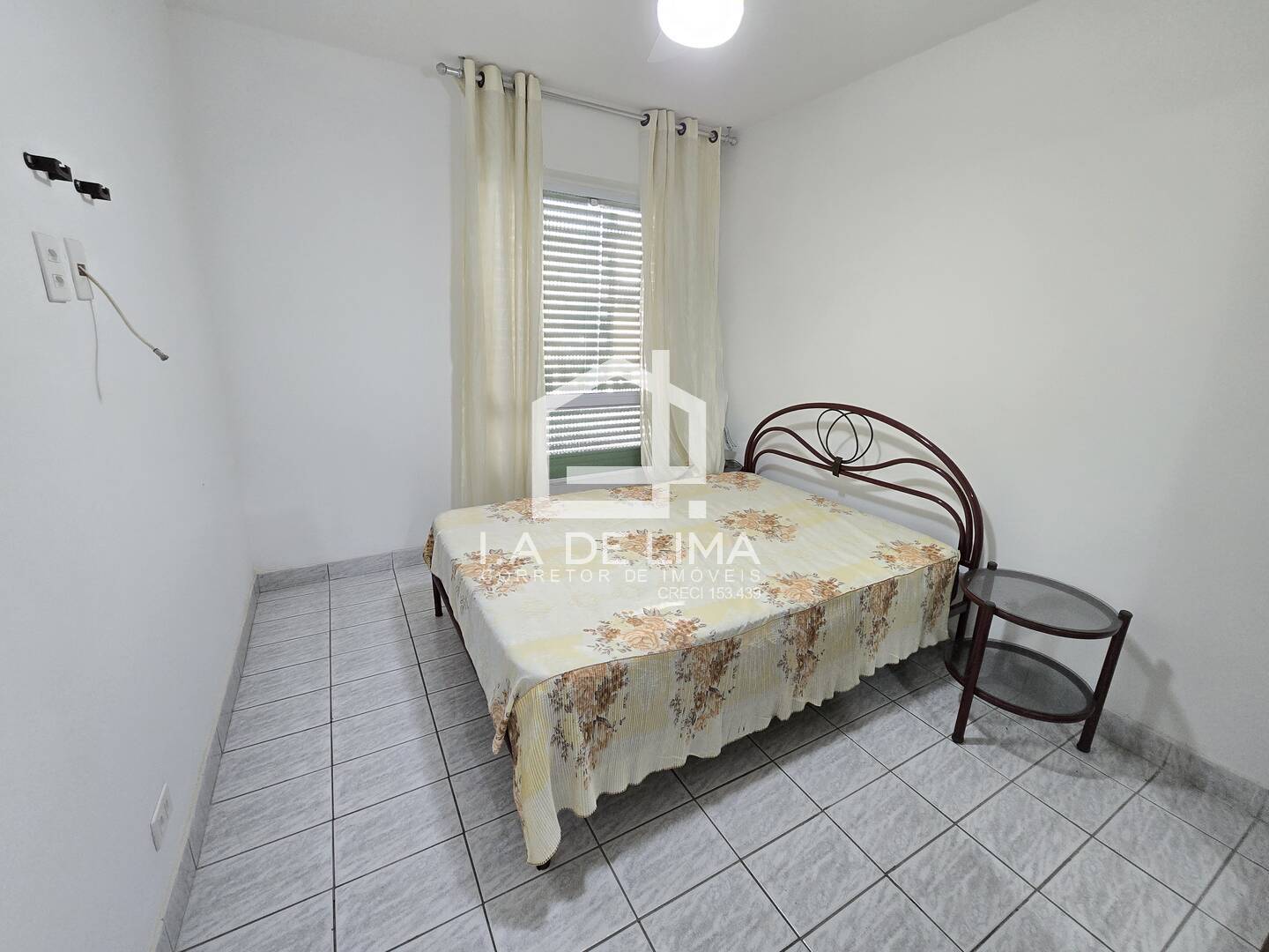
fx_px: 477
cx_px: 634
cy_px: 476
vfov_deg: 89.9
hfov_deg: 106.2
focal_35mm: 13
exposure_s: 1/60
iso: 640
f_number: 2.2
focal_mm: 2.2
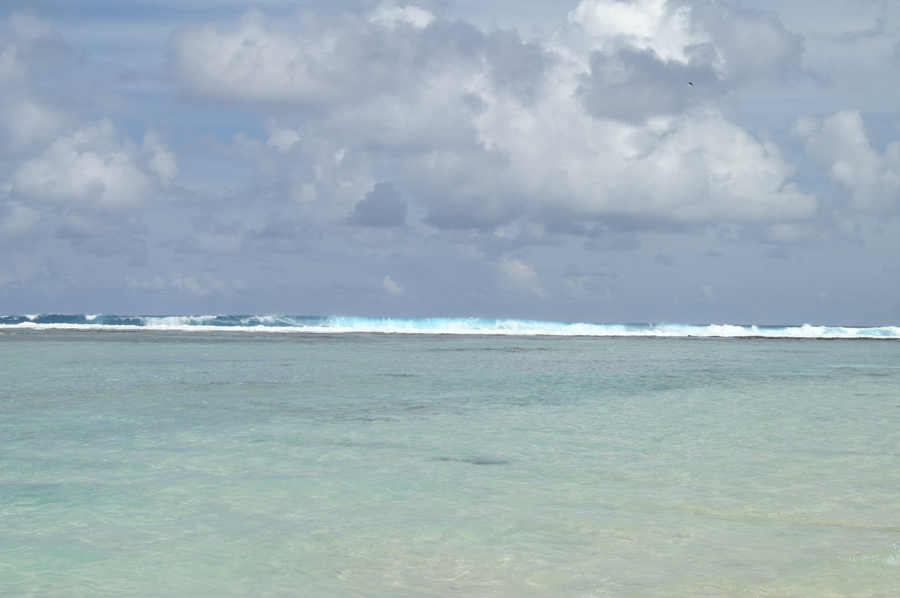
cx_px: 450
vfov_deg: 25.7
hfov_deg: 37.9
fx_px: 1311
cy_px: 299
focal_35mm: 52
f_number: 10
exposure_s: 1/500
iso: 100
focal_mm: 35
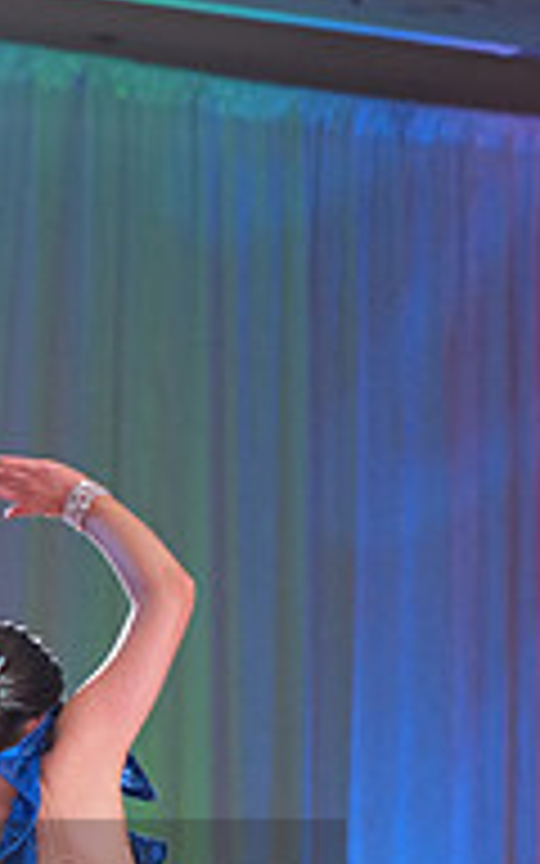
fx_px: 7629
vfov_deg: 6.4
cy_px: 972
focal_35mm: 324
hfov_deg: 4.0
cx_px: -272
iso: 2500
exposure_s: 1/400
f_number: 4
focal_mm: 105
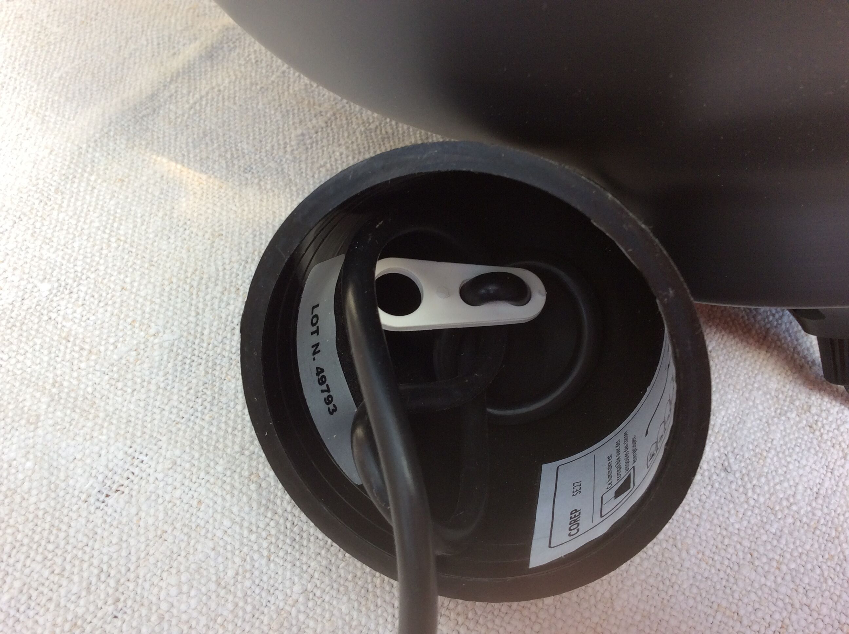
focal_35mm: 32
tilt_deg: -52.3
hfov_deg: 56.9
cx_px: 424
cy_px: 317
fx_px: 784
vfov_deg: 44.1
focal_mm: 3.3
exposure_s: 1/100
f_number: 2.4
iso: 32
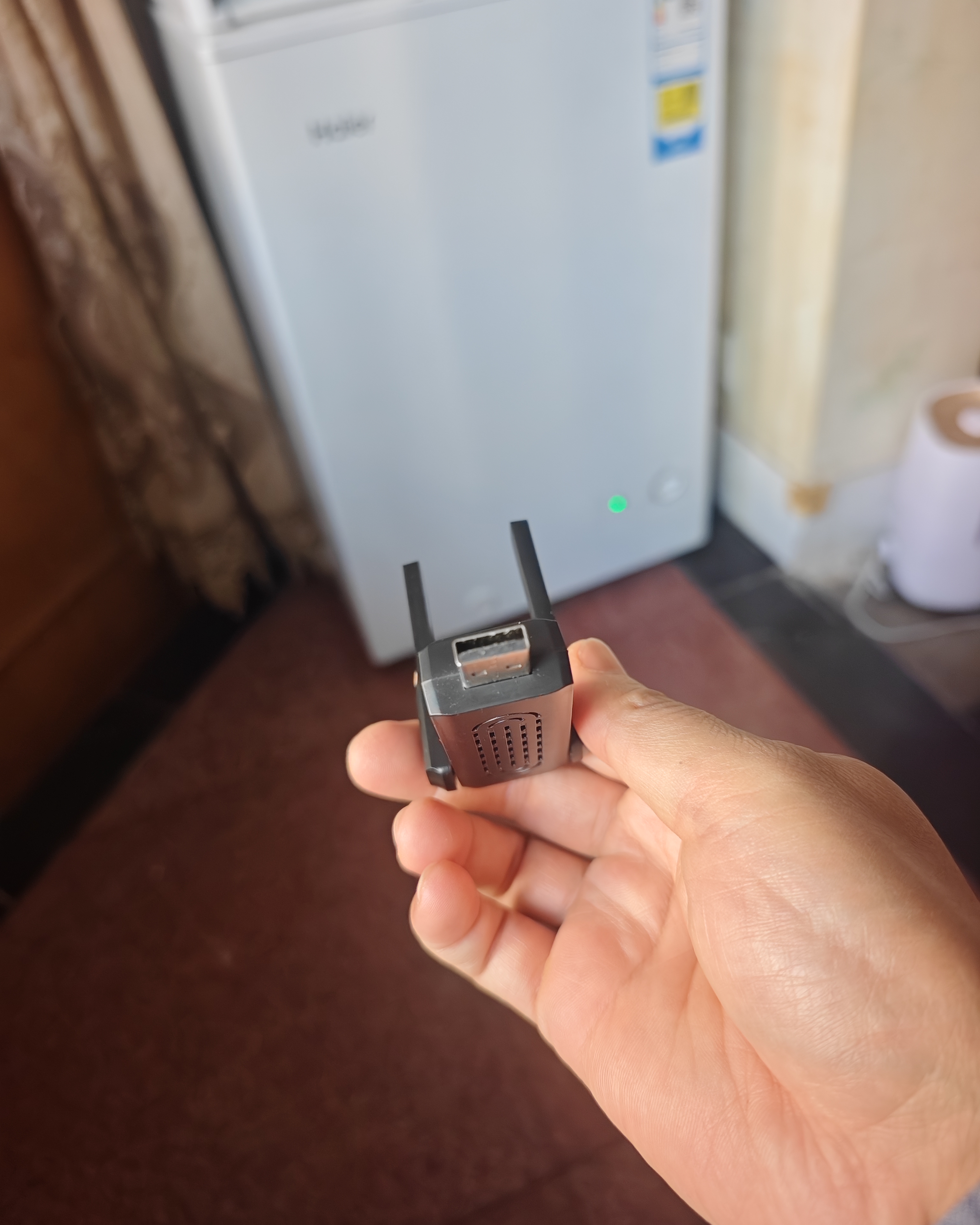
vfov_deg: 70.3
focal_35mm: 24
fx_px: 870
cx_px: 490
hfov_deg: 58.8
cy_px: 595
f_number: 1.68
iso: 3662
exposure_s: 1/382
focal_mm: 6.45
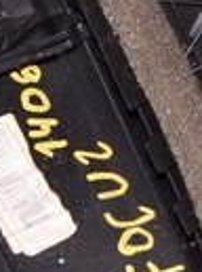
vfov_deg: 6.8
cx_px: 339
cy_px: -144
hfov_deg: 5.1
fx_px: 2243
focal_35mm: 287
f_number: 8
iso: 1600
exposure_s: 1/200
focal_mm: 25
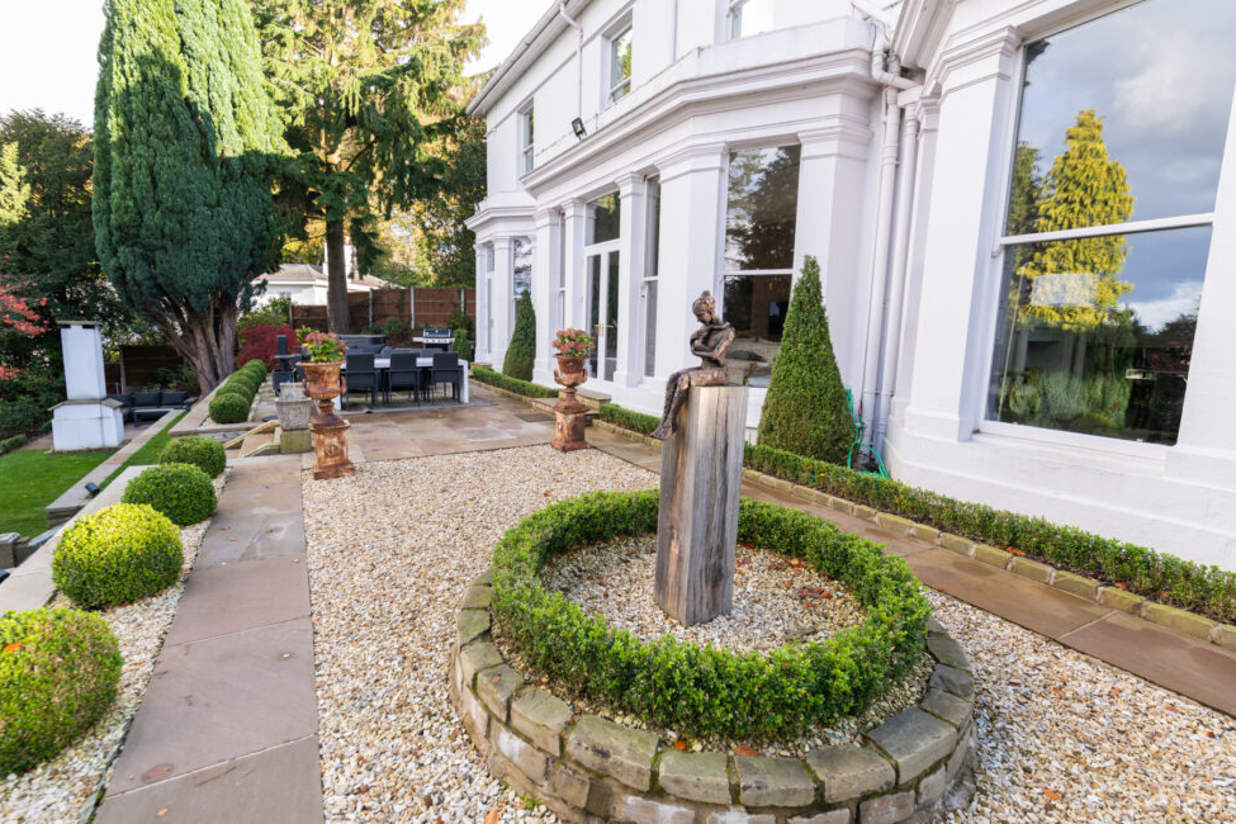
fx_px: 549
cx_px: 583
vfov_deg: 73.7
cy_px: 410
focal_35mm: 16
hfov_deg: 96.6
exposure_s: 1/80
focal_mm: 15
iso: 100
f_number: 4
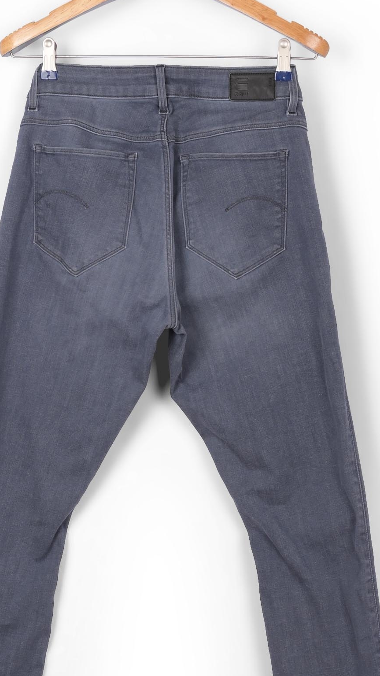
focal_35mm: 101
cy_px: 498
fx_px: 1810
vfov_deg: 21.0
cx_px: 163
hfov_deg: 12.0
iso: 100
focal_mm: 37
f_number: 13
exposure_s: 1/160
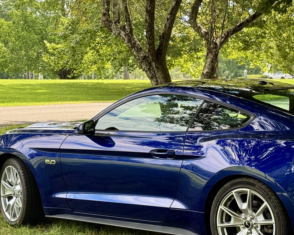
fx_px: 774
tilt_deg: -5.4
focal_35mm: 89
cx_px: 227
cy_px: 147
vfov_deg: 17.2
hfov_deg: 21.3
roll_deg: +0.7
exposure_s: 1/477
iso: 64
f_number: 1.78
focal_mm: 6.76
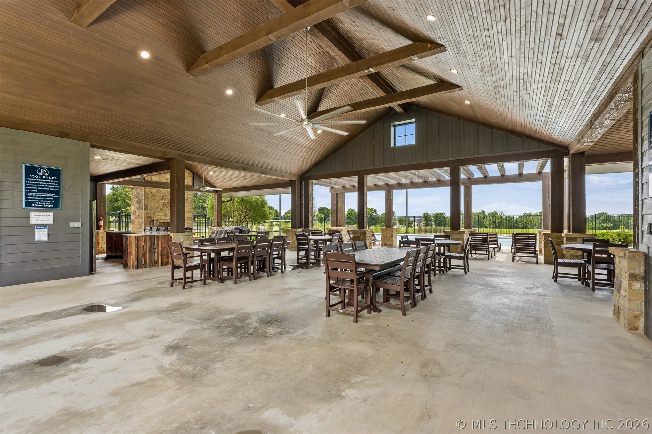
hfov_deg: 96.7
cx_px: 326
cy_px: 217
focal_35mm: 16
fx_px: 290
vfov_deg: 73.7
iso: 200
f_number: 8
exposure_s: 1/160
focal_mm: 16
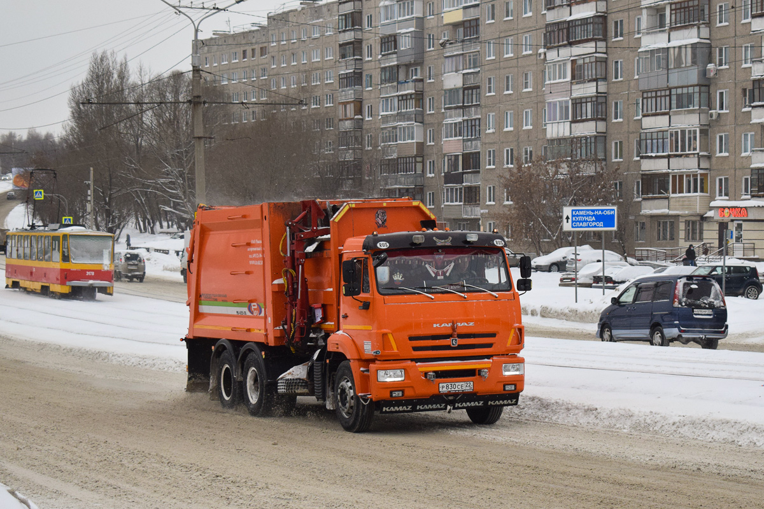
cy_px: 254
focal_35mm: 72
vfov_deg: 18.9
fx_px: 1528
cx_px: 382
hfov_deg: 28.1
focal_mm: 48
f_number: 5.3
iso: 800
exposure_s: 1/1000
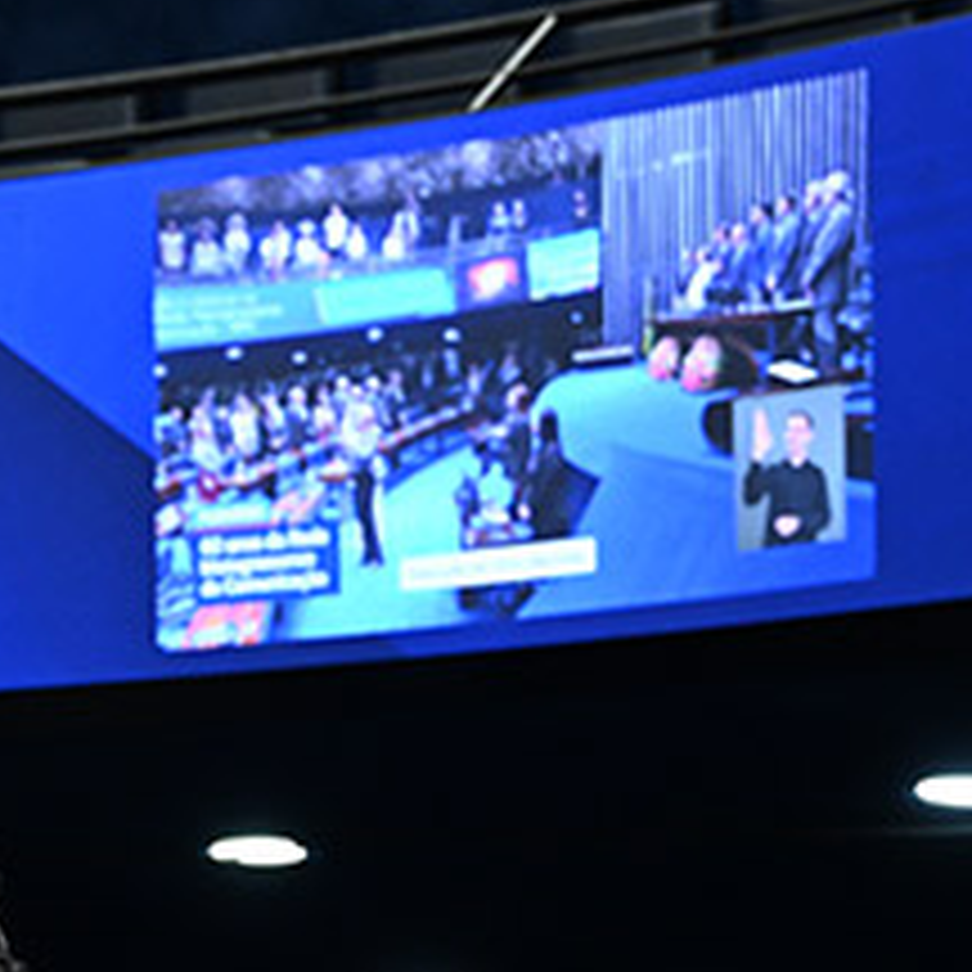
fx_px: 5687
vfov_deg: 9.7
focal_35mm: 179
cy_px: 1102
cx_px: -423
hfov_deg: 9.5
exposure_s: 1/60
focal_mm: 53
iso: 1600
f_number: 4.5
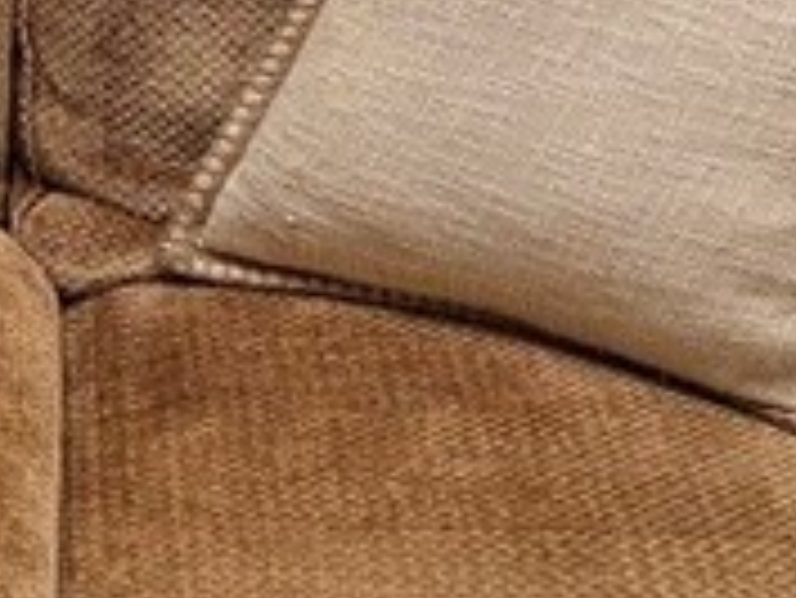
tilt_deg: -14.5
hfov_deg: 12.7
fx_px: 3198
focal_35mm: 139
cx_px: -711
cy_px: -328
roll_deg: +2.5
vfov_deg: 10.3
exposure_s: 1/120
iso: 320
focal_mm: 6.76
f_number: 1.78
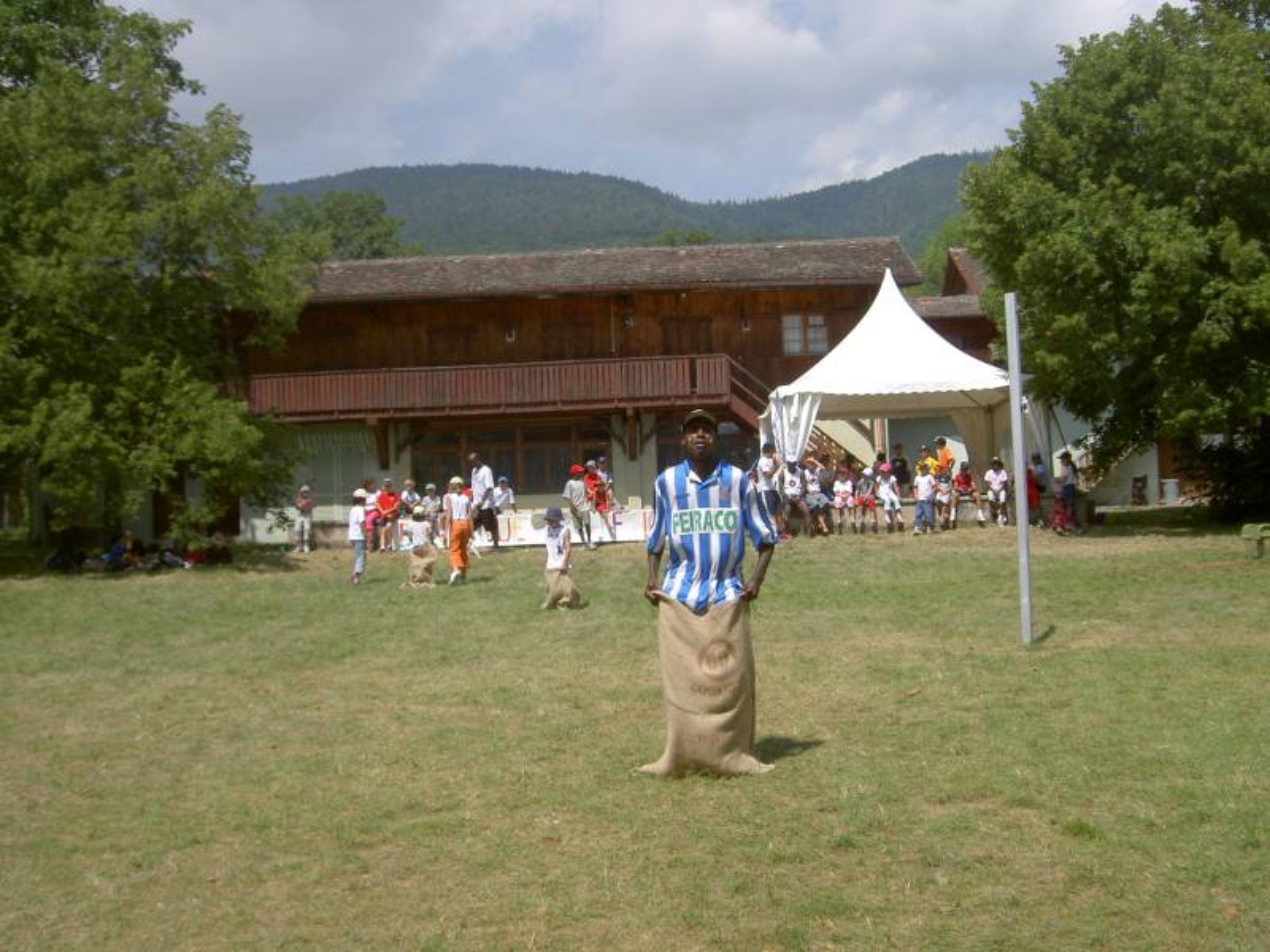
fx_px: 1431
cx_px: 635
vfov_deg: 36.8
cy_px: 476
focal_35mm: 39
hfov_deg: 47.9
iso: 100
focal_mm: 8
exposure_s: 1/640
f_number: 4.7
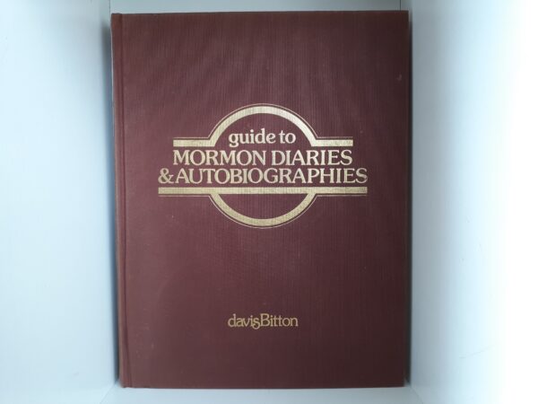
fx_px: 435
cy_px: 202
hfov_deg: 63.4
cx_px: 269
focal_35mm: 28
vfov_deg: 49.7
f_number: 1.7
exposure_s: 1/40
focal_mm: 3.7
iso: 50
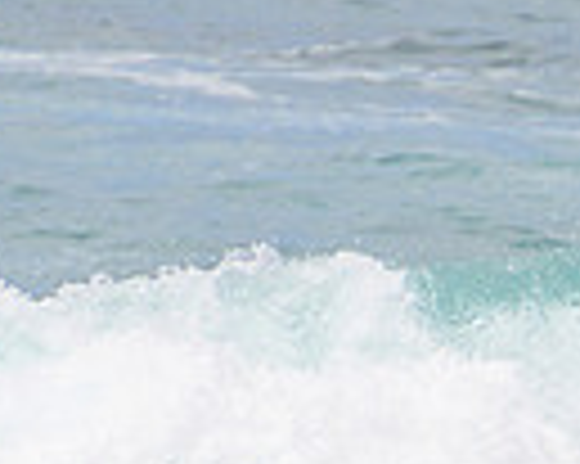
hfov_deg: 0.8
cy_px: 671
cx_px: 1450
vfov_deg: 0.7
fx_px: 39829
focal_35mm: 2322
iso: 140
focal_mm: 400
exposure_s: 1/2000
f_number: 5.6
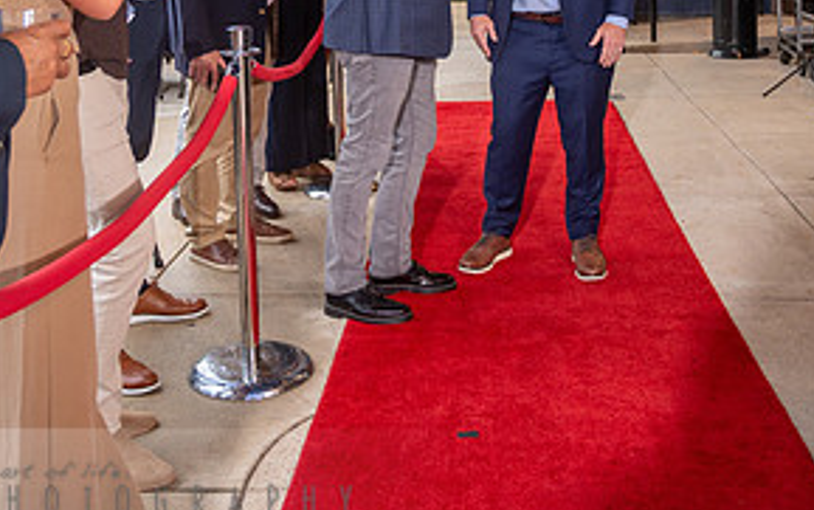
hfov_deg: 41.0
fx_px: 1088
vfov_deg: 25.1
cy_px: -6
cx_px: 451
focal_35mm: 49
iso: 800
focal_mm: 24
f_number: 4
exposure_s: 1/125
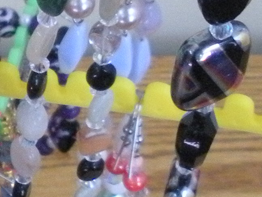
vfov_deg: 7.3
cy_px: 124
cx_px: -32
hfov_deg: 9.6
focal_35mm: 203
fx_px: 1536
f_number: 3.5
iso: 400
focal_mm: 6.3
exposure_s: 1/47.1
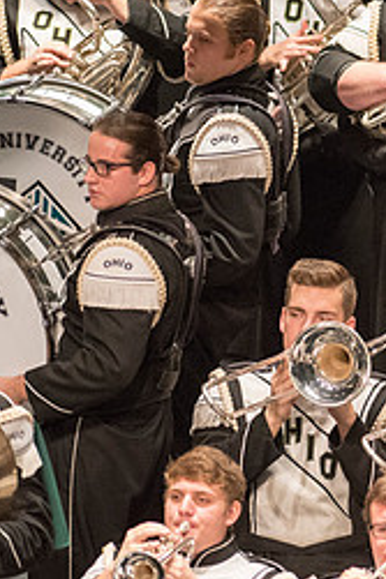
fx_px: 11160
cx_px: 643
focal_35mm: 693
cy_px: 232
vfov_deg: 3.0
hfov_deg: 2.0
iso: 4000
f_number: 2.8
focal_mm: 300
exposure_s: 1/500
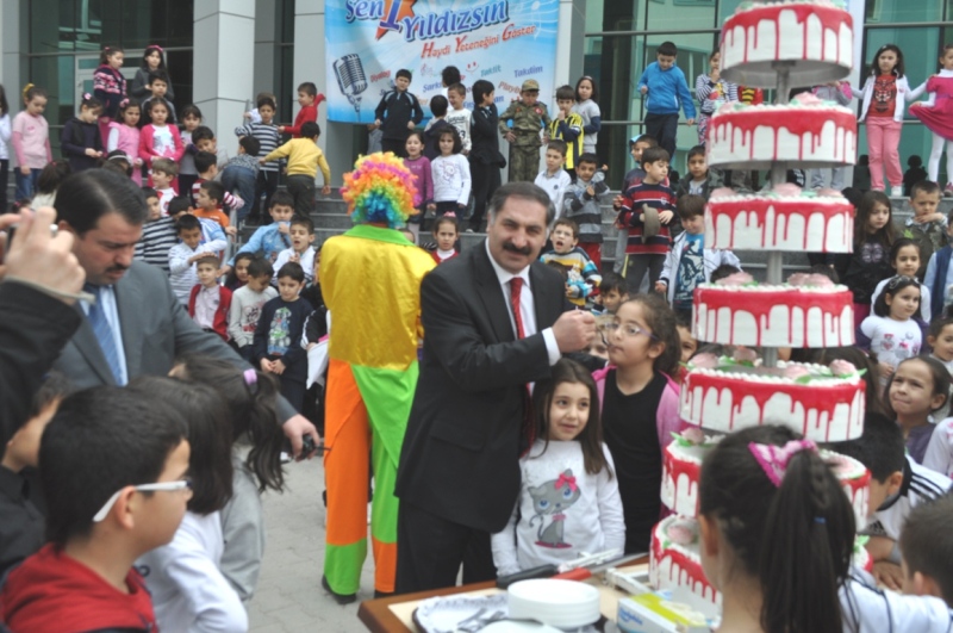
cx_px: 476
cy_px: 316
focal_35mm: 33
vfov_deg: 39.9
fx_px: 872
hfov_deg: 57.3
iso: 200
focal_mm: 22
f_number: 8
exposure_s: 1/250
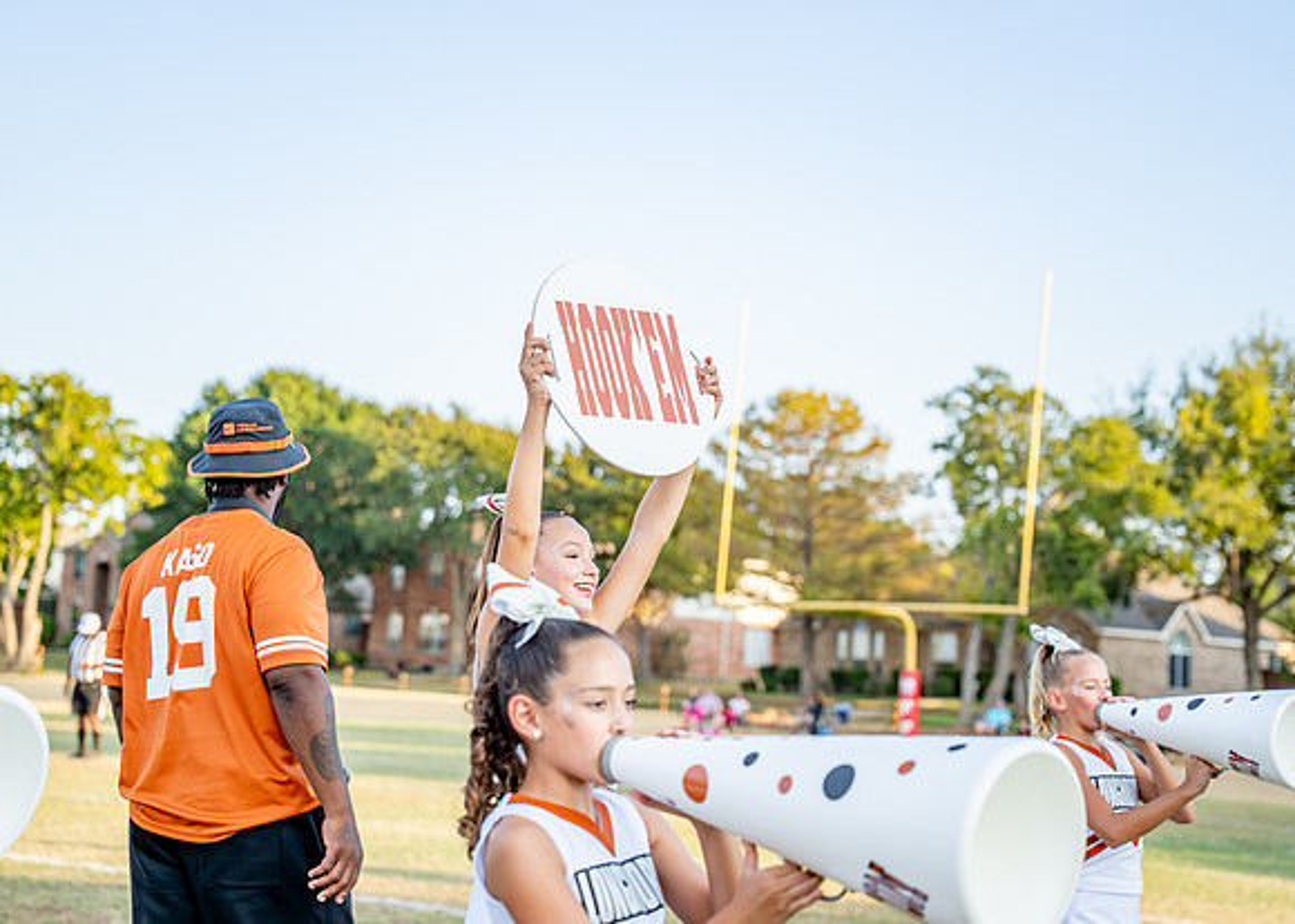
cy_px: 439
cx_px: 666
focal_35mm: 69
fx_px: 2531
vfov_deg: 20.7
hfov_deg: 28.7
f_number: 2.8
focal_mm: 55.4
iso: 200
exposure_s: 1/1250
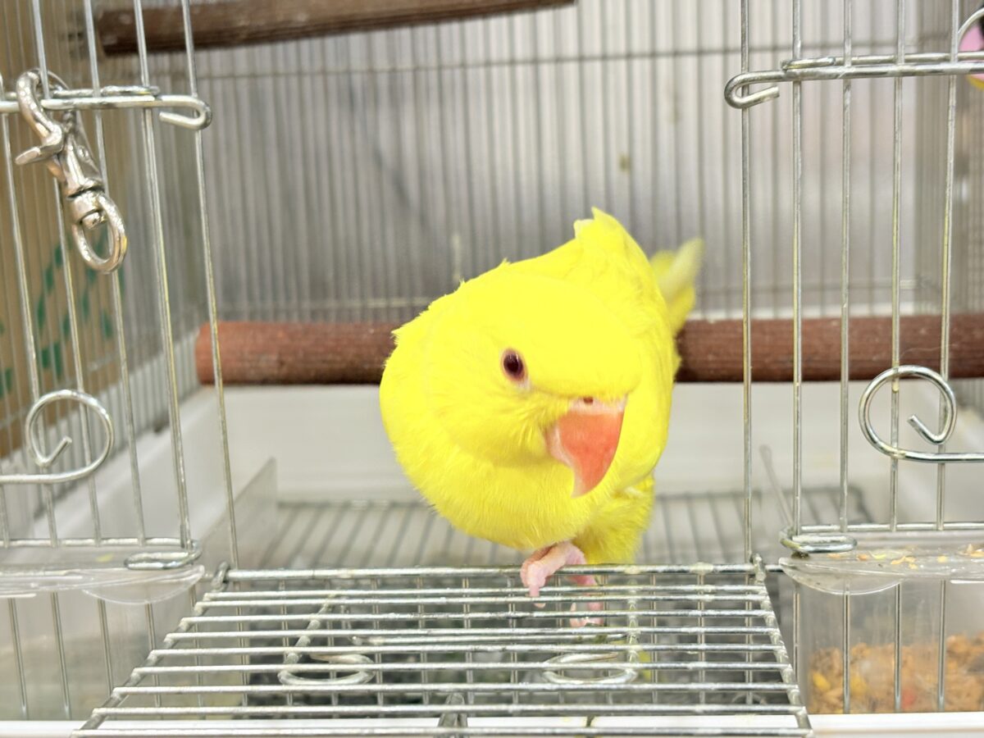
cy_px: 369
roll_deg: +2.9
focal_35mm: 52
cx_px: 492
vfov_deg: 28.0
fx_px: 1478
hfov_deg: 36.8
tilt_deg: -11.3
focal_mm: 5.96
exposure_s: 1/50
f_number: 1.6
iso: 100
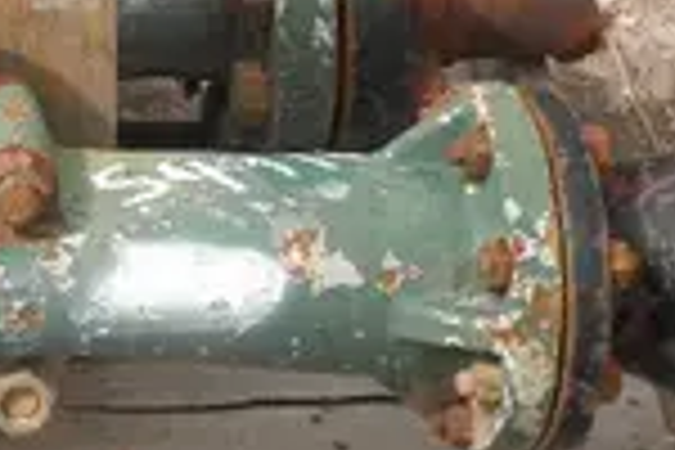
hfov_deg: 16.0
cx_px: -171
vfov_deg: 11.2
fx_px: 2287
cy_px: 148
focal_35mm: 122
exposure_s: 1/80
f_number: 9.6
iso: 64
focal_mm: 7.9
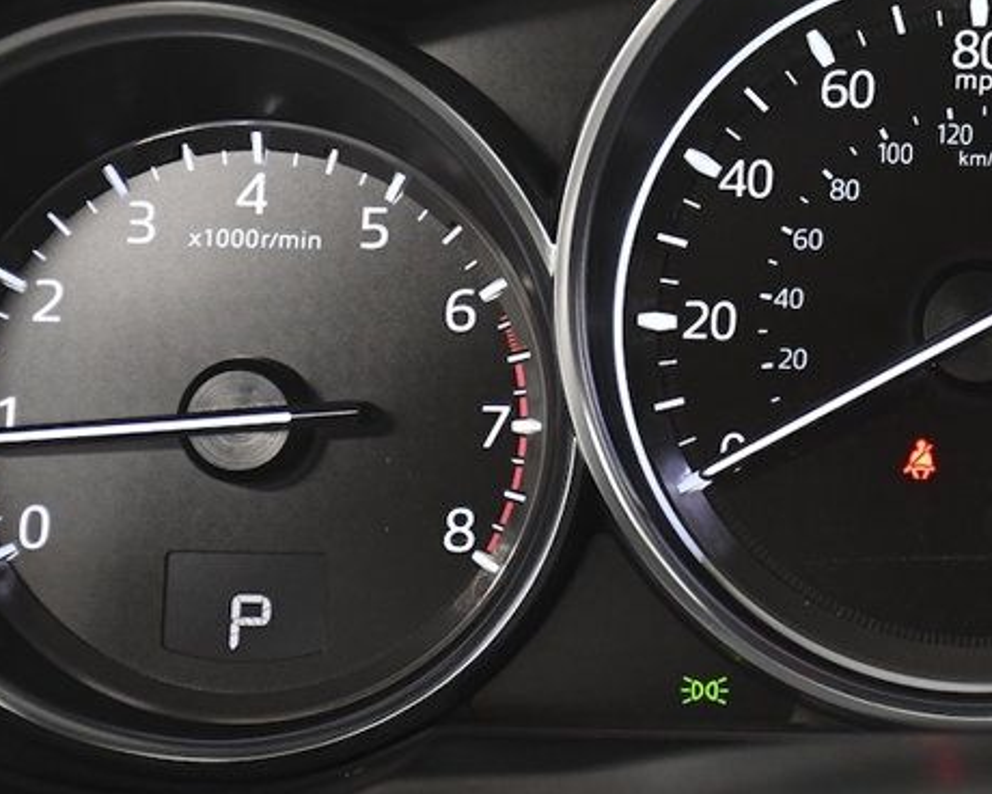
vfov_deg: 11.0
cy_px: 288
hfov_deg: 13.6
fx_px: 4110
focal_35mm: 140
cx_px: 1009
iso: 2500
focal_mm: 45
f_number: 4.5
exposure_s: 1/160
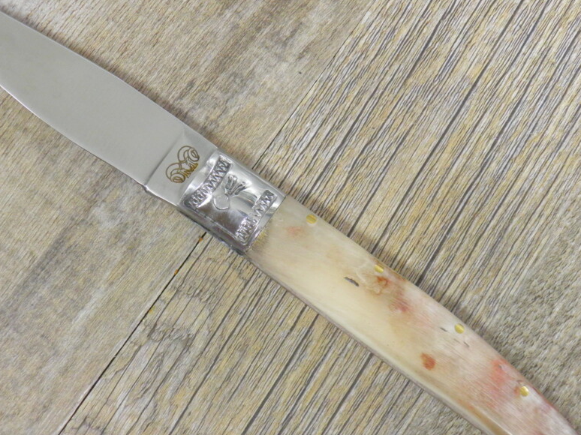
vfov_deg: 19.4
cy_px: 233
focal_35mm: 76
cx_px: 240
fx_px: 1275
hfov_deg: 25.6
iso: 200
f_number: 3.5
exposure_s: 1/20
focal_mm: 8.9
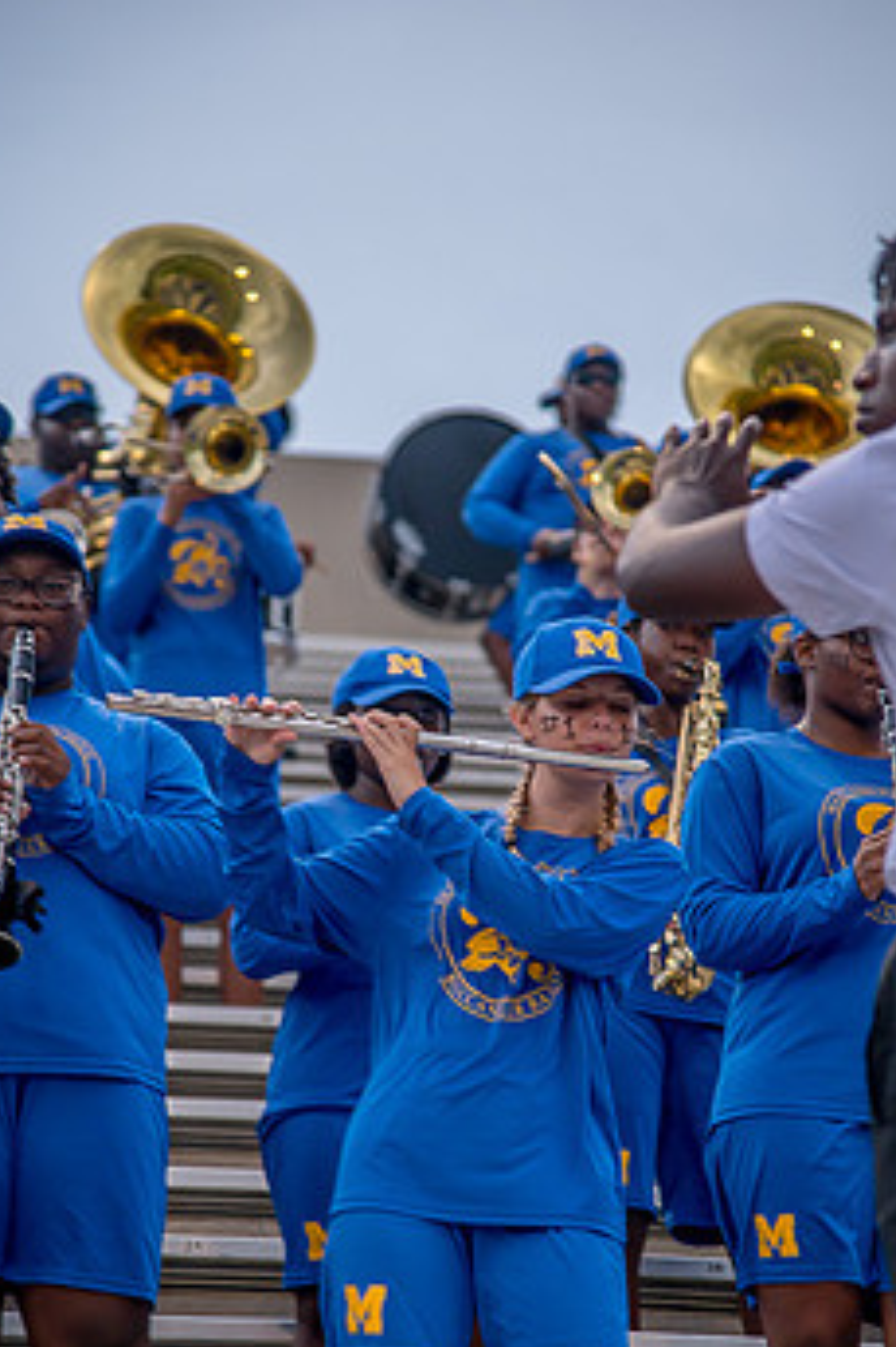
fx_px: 5867
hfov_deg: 8.7
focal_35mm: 157
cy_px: 775
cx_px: 464
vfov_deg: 13.1
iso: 400
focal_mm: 120
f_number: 4
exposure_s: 1/200
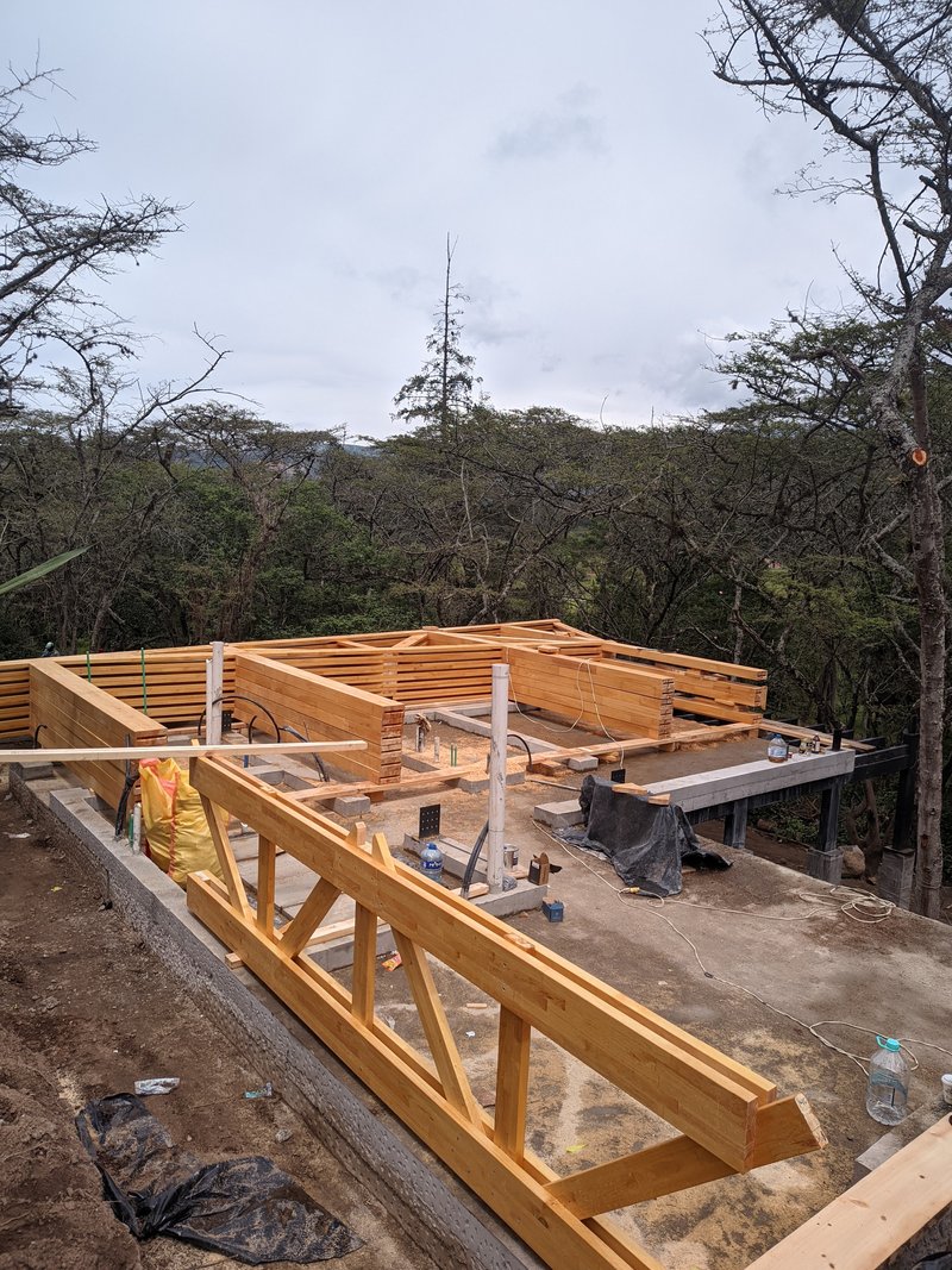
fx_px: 844
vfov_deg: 73.9
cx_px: 476
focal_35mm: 23
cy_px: 635
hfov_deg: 58.9
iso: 107
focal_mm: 5.56
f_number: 1.88
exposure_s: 1/3571
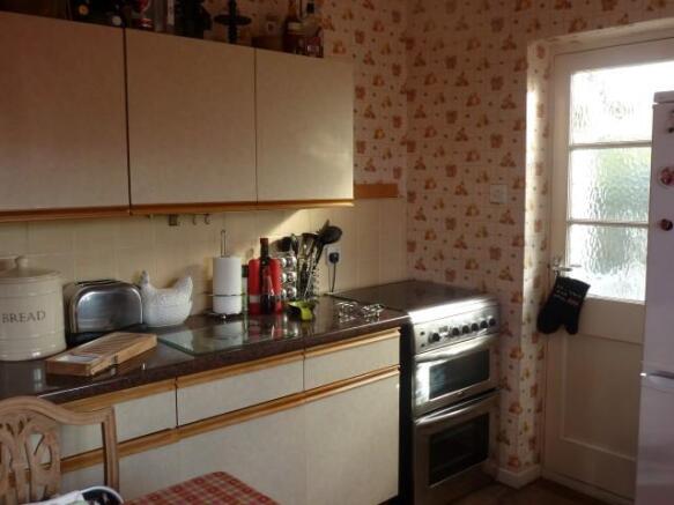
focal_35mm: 32
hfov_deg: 56.8
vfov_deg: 44.1
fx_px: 623
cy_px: 252
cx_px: 337
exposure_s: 1/40
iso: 80
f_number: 3.5
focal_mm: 5.3
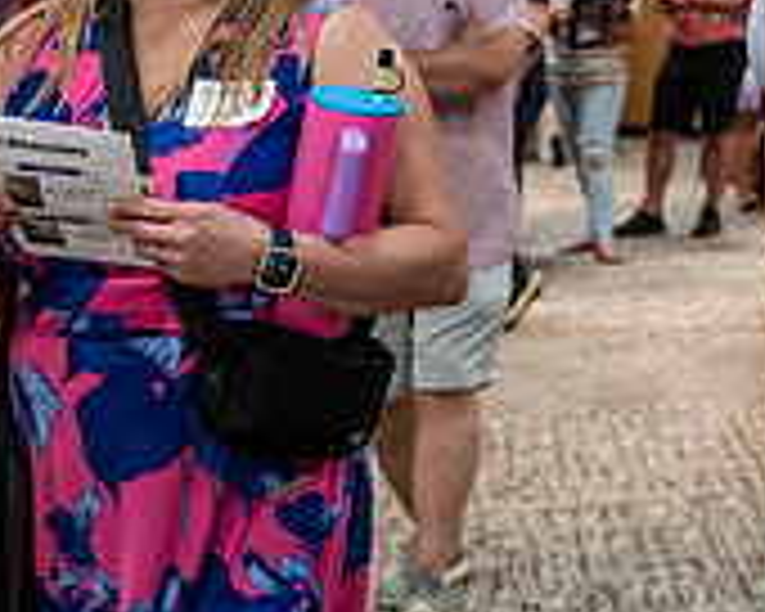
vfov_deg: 16.2
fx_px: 2106
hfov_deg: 17.6
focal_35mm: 93
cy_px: 20
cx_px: 1269
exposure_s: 1/250
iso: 3200
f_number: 3.2
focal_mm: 29
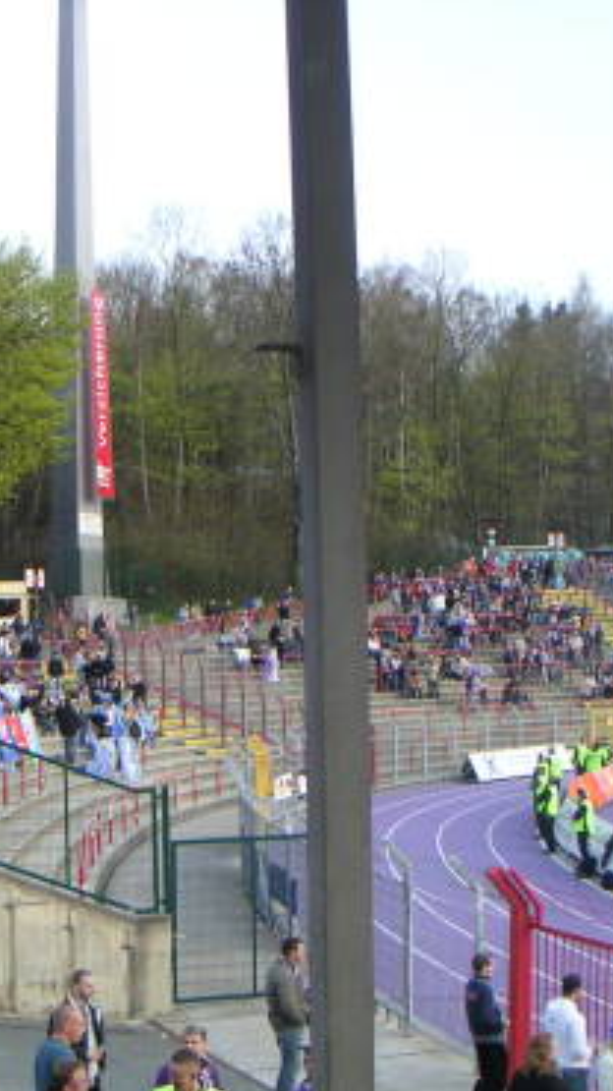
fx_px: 1619
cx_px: 74
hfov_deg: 21.0
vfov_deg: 37.2
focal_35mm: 56
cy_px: 547
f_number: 2.8
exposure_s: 1/180
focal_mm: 6
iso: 160
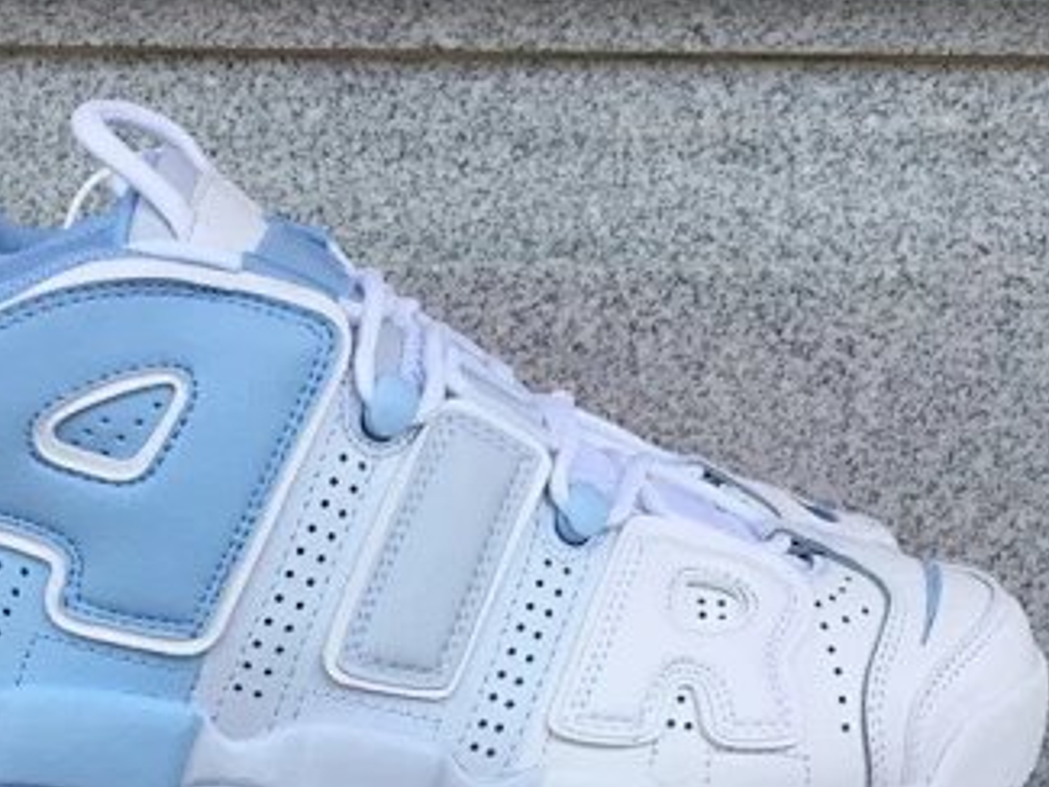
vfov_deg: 23.3
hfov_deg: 31.5
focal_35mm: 61
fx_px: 1849
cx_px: 400
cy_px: 742
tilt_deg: -19.2
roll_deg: -0.3
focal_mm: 3.3
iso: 25
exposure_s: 1/627
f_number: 2.4
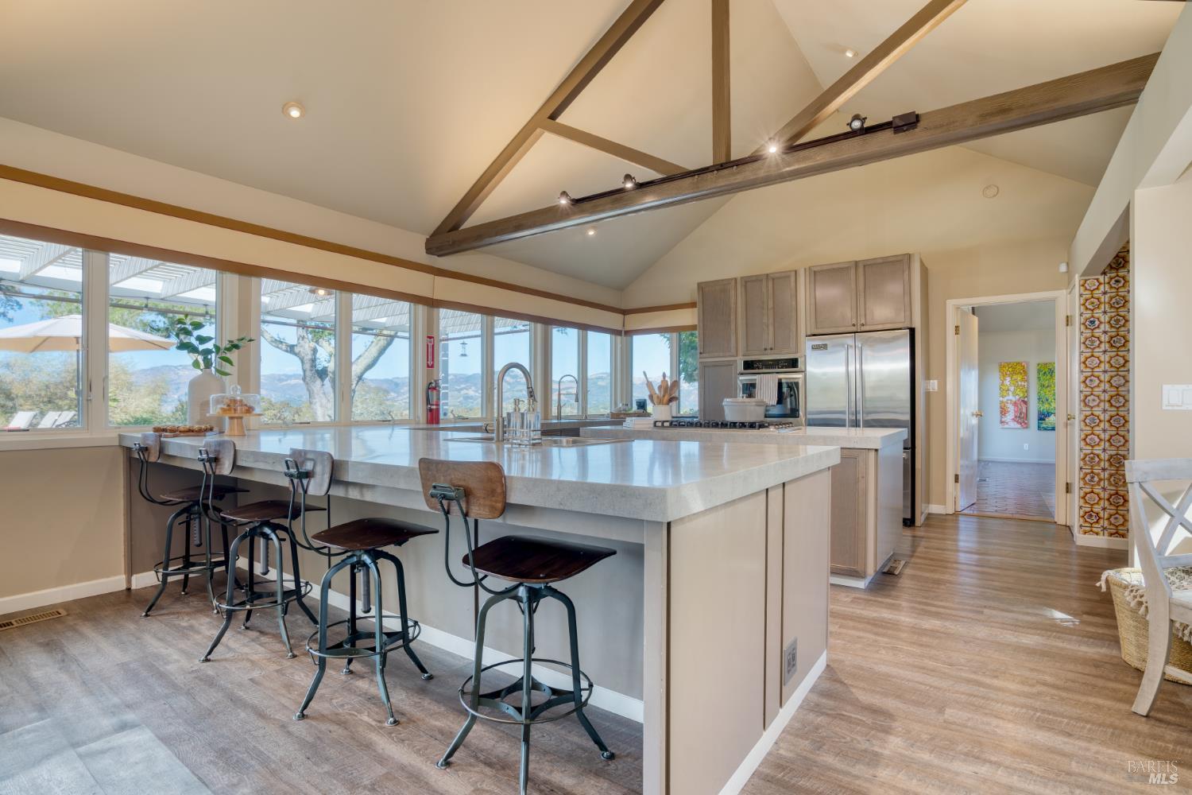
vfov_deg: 73.7
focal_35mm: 16
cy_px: 398
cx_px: 596
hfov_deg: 96.7
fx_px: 530
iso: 100
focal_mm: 16
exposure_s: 1/50
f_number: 8
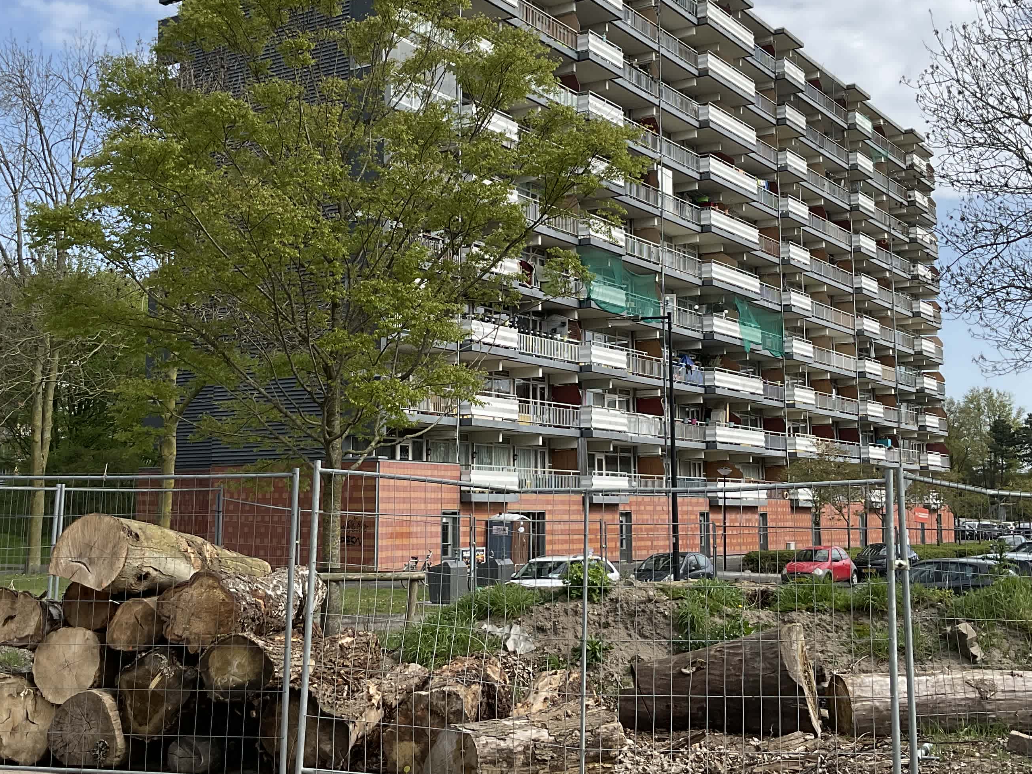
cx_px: 495
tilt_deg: +7.9
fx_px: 1342
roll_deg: +1.3
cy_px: 313
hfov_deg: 42.1
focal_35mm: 45
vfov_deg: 32.1
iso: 16
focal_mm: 3
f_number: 1.8
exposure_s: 1/1626
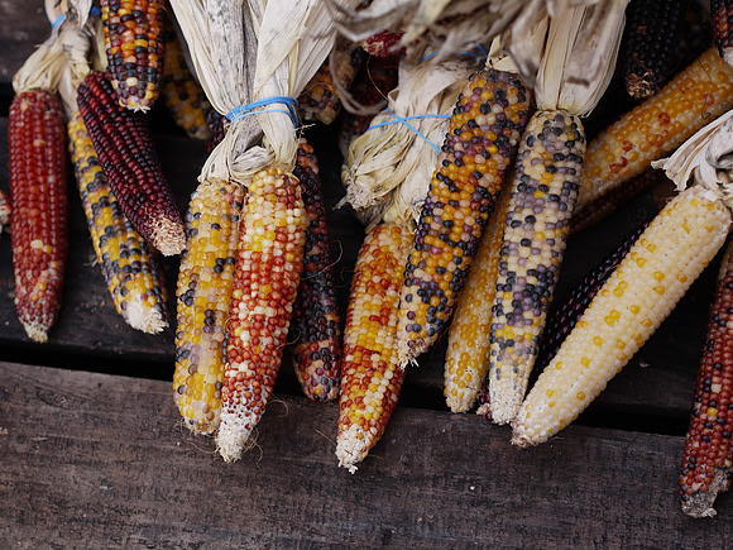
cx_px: 366
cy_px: 275
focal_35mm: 90
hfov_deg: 21.8
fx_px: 1906
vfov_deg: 16.4
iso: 100
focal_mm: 45
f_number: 3.2
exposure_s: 1/125
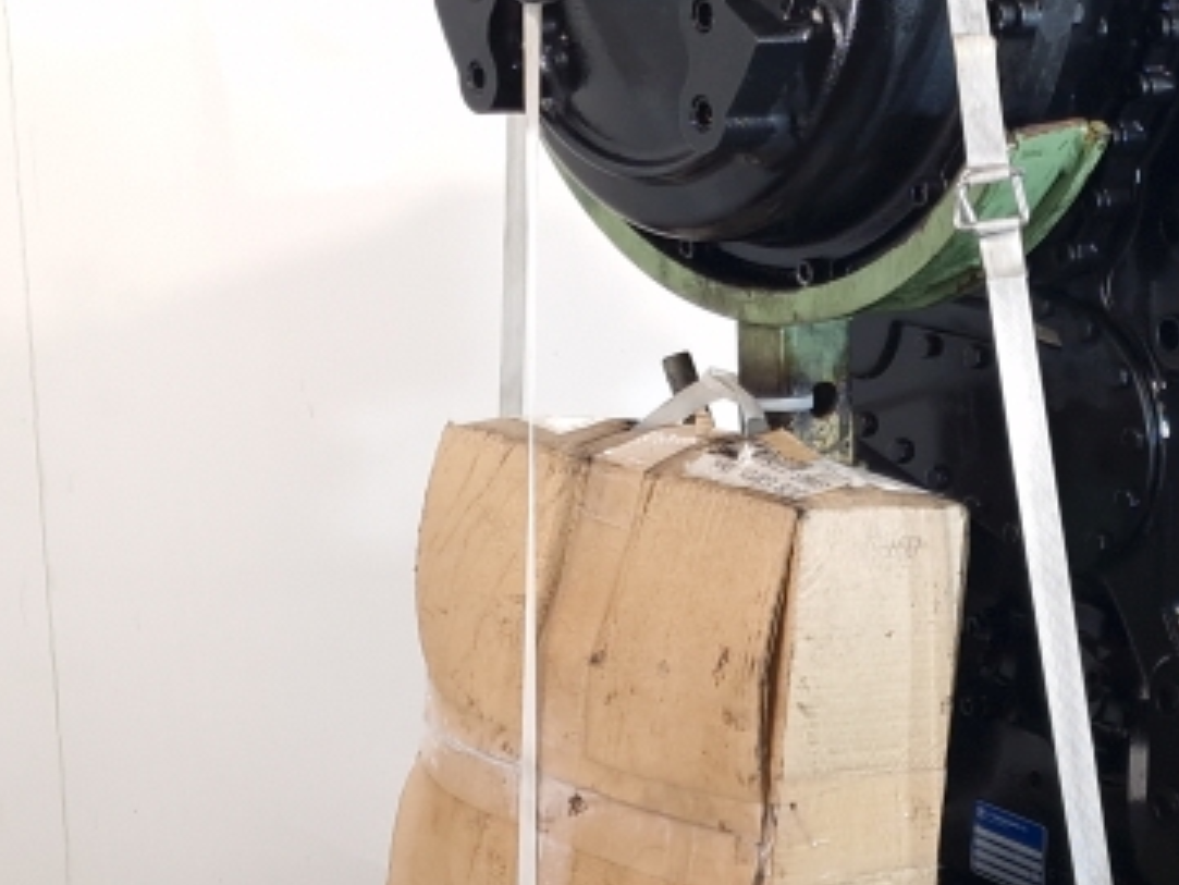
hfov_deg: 35.7
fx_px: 1738
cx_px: 1012
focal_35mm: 51
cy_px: 323
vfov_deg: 28.5
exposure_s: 1/50
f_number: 1.8
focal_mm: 6.4
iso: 100
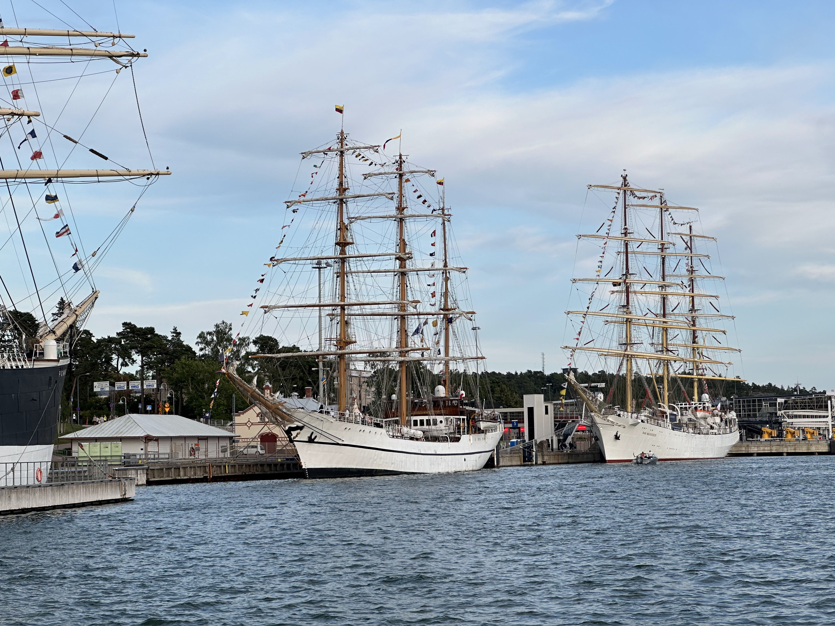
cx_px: 418
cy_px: 313
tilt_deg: +3.8
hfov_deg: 25.3
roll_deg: +1.2
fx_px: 1857
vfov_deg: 19.1
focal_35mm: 77
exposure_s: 1/278
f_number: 2.8
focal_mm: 9
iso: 32
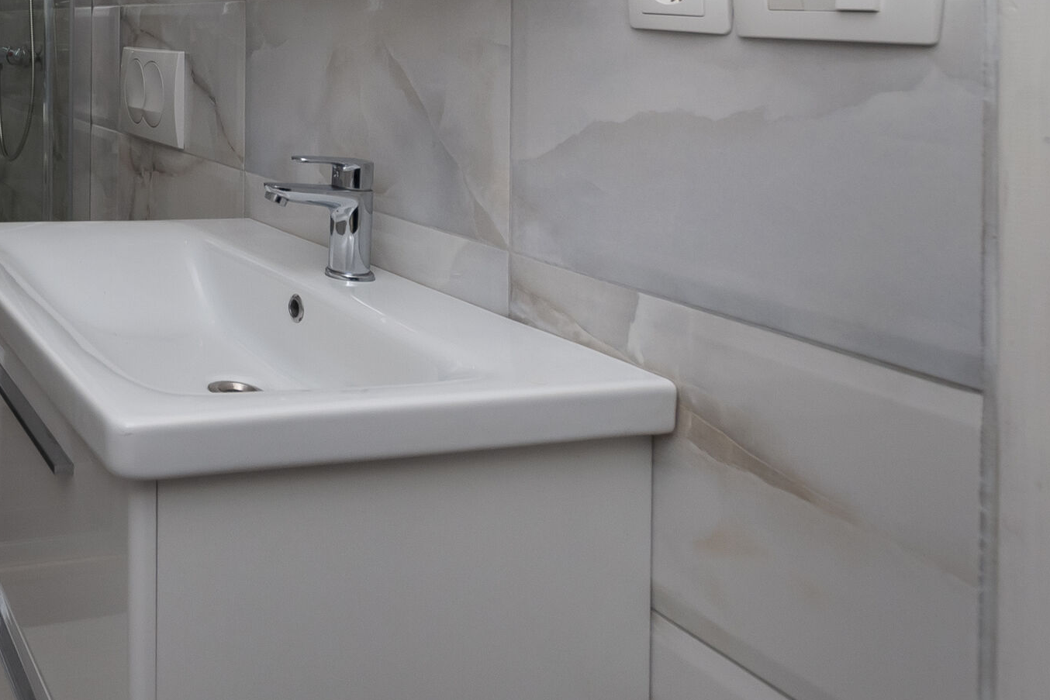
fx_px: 904
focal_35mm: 31
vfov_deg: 38.0
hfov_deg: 50.1
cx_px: 22
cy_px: 12
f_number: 8
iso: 250
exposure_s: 1/200
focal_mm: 10
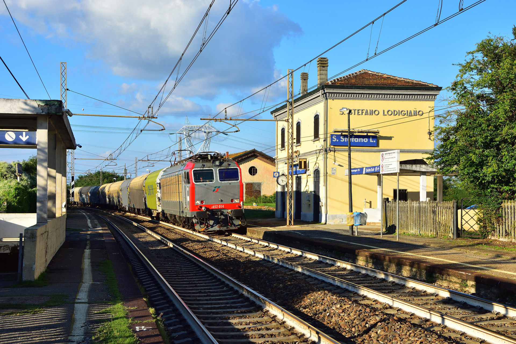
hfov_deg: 37.9
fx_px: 752
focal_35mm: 52
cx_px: 258
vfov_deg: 25.8
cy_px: 172
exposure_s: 1/640
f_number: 7.1
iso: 250
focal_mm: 35
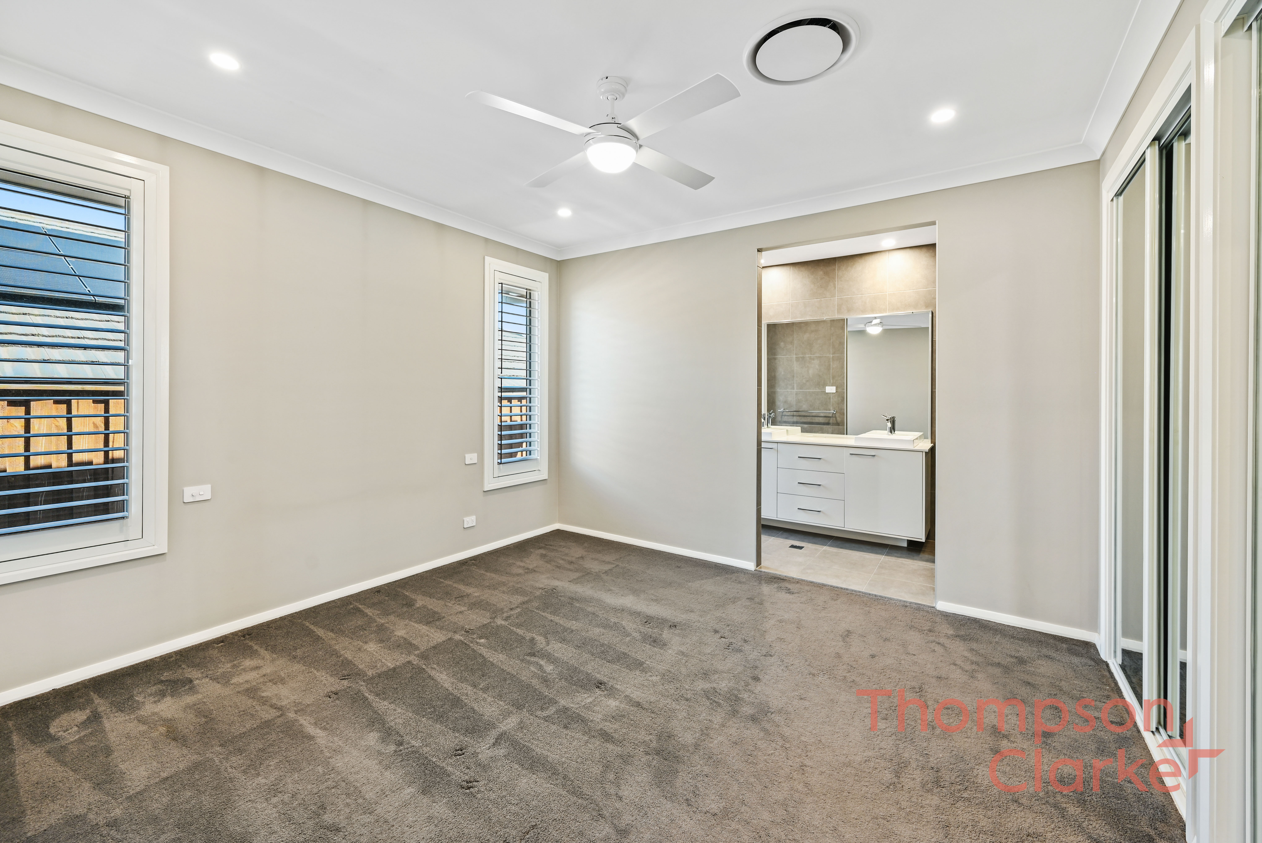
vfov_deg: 81.3
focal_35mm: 14
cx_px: 631
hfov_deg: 104.2
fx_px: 491
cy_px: 422
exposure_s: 1/1.25
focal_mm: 14
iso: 100
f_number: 7.1
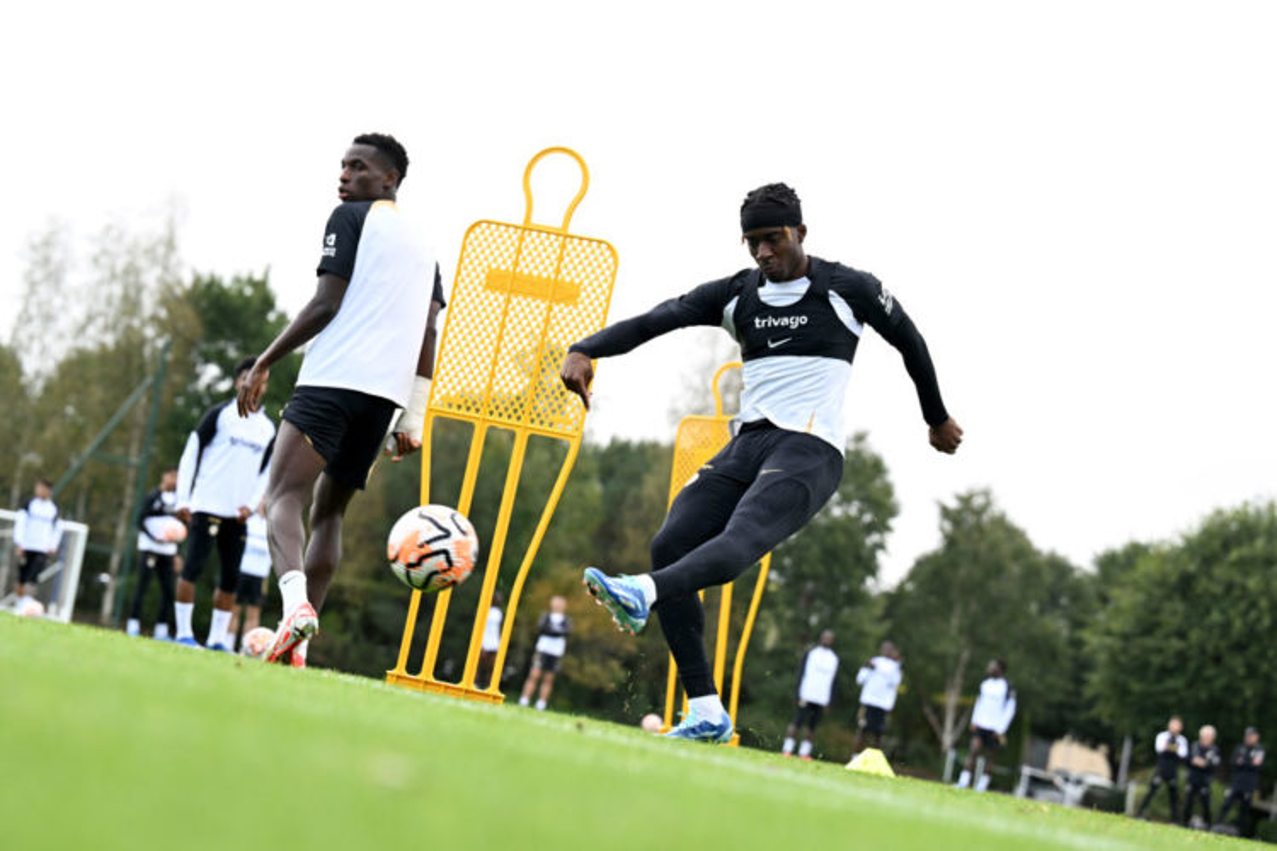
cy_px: 426
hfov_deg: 19.5
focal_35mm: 105
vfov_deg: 13.0
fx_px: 3724
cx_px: 638
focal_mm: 105
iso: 1000
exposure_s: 1/2000
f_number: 4
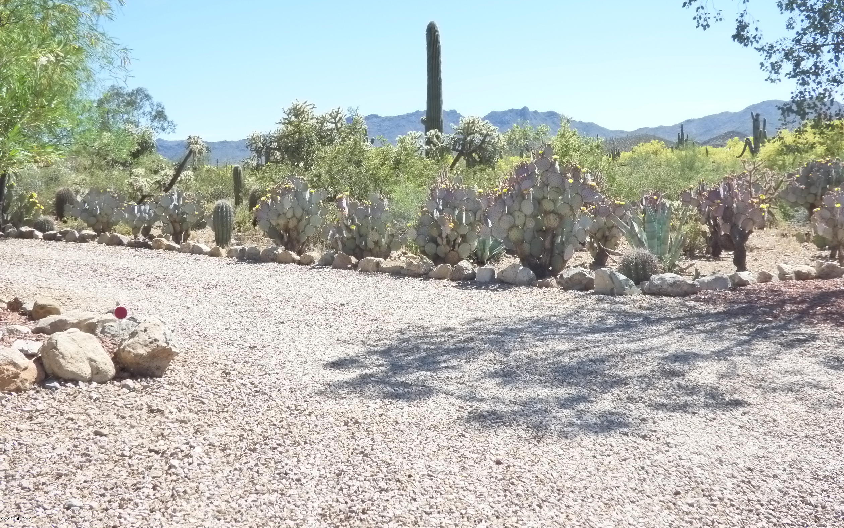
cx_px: 429
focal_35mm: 41
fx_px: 943
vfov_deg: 31.2
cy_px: 216
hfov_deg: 48.2
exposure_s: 1/320
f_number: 5
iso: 400
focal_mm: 6.8
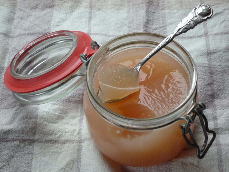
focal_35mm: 70
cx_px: 114
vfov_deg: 21.0
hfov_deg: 27.8
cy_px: 86
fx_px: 463
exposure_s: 1/80
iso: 400
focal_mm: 12.2
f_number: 4.9
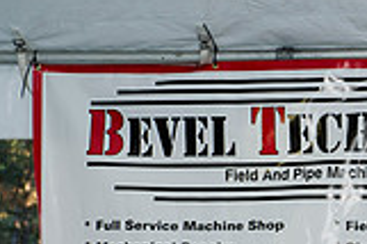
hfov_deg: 9.1
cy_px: 249
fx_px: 2281
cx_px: 454
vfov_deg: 6.1
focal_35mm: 224
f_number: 5.6
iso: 400
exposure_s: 1/160
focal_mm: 62
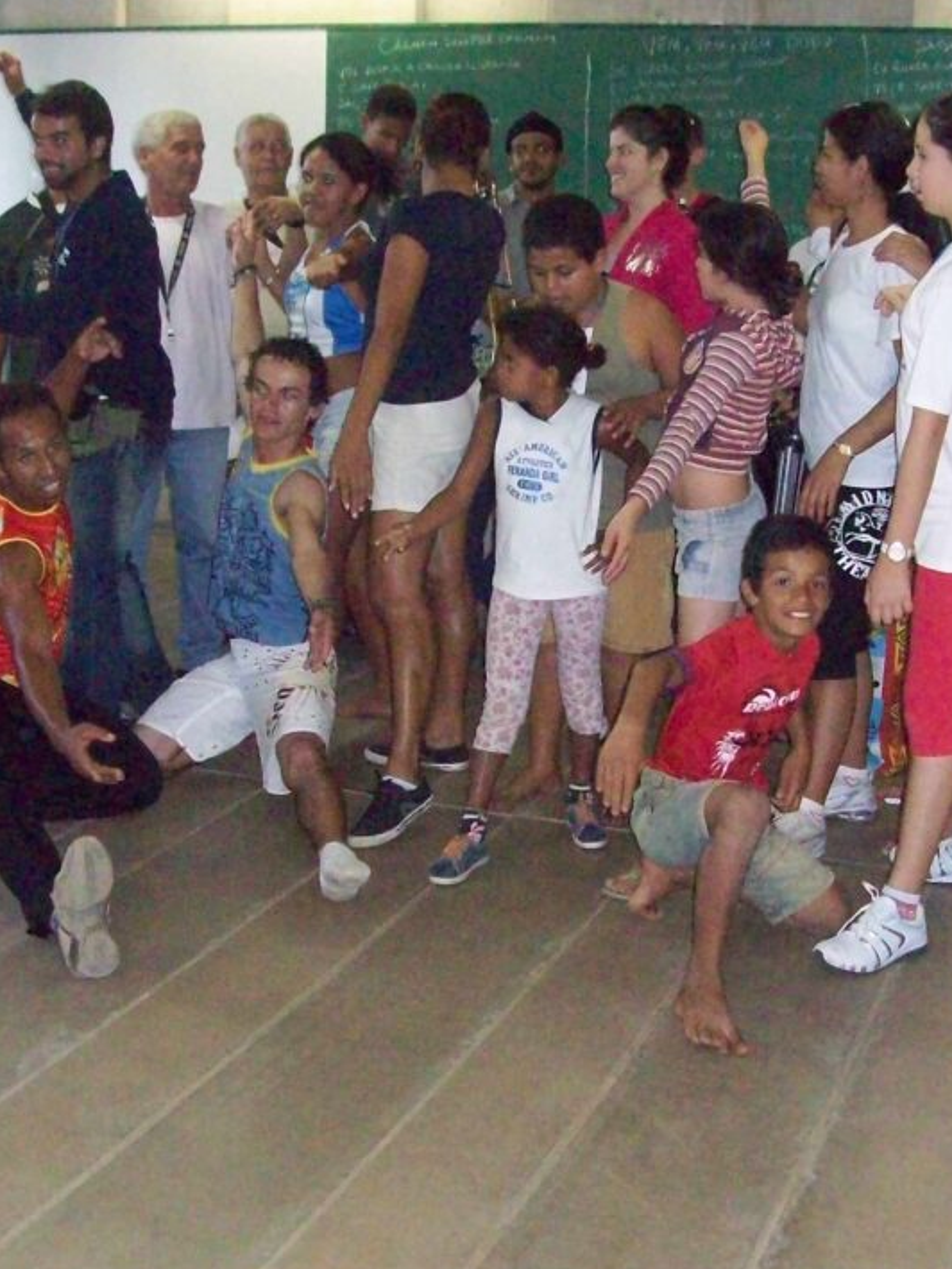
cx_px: 540
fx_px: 1906
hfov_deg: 28.0
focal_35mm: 52
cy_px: 571
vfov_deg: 36.8
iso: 800
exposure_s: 1/128
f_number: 2.7
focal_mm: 6
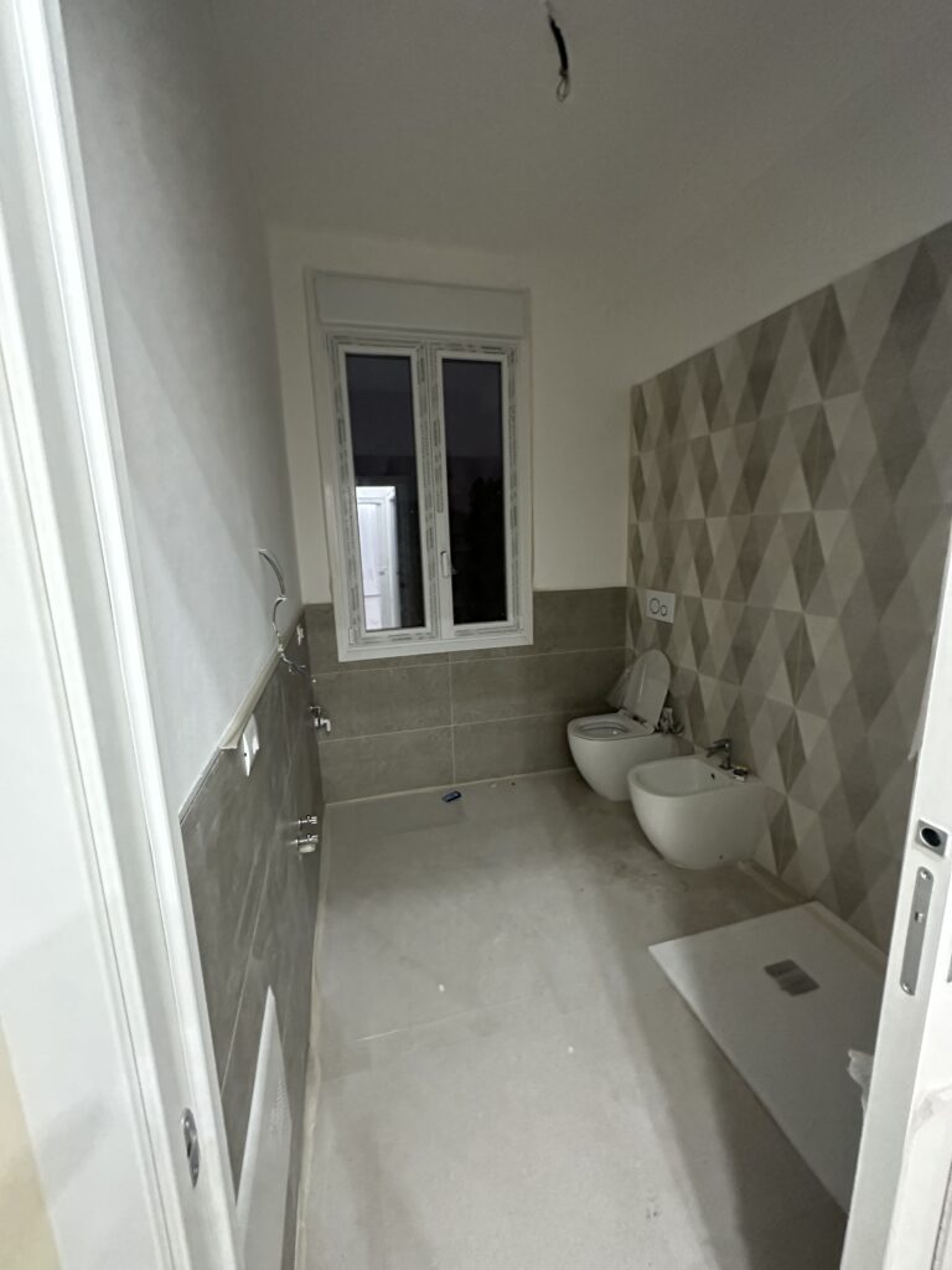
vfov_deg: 102.1
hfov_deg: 85.7
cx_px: 476
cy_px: 635
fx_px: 513
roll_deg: +1.3
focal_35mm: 14
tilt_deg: -11.4
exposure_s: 1/53
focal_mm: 2.22
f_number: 2.2
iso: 1250
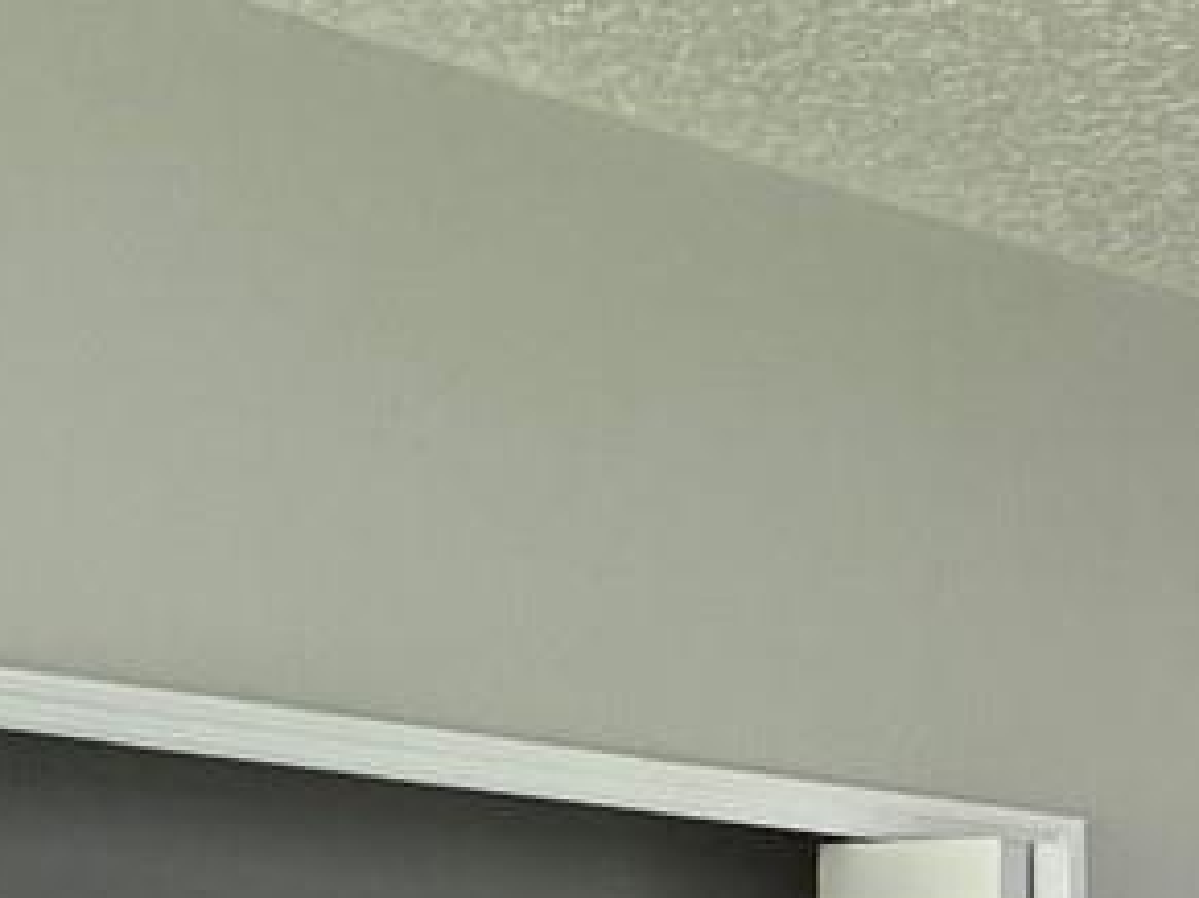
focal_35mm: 77
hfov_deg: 14.6
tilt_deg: -2.2
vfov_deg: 17.4
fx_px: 2666
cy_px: 1318
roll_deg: -0.4
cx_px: 2942
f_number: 2.2
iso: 160
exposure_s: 1/120
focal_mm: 2.22
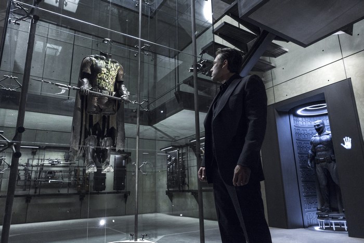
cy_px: 122
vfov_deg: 51.3
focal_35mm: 25
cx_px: 182
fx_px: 253
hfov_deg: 71.5
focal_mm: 9.2
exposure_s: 1/60
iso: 800
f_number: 2.8
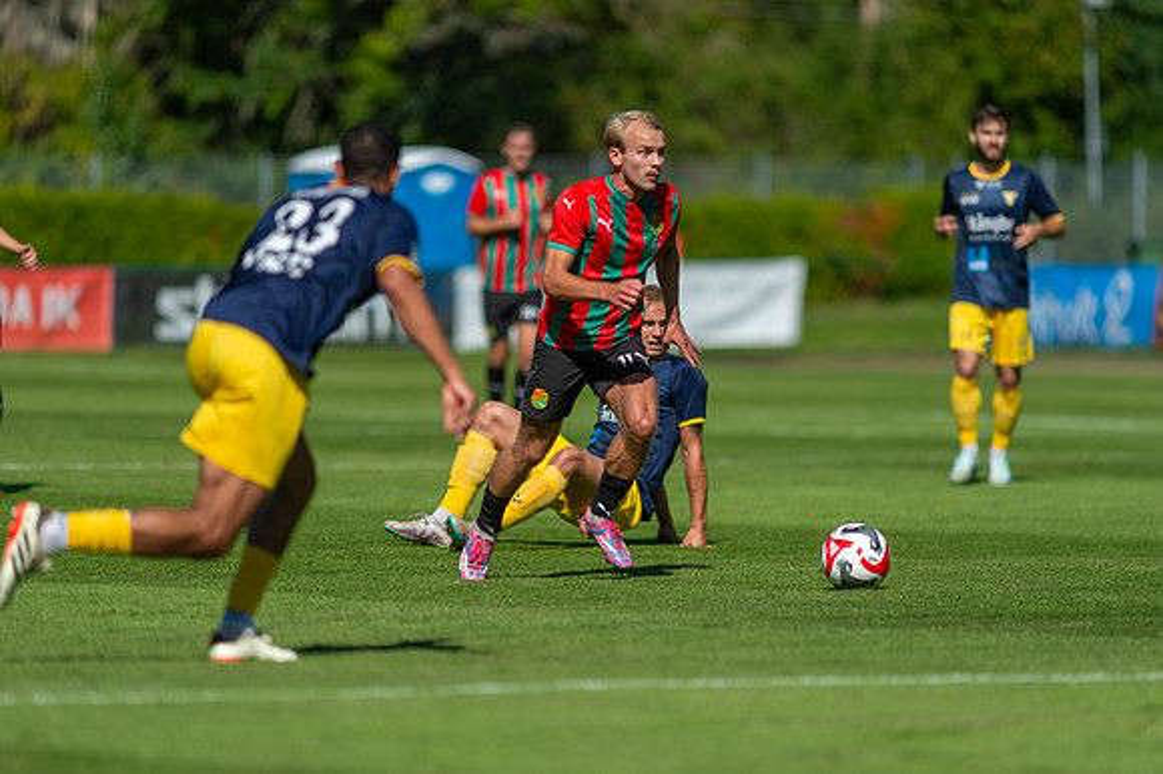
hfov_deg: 6.5
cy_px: 387
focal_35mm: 318
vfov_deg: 4.3
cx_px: 582
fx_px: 10268
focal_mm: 300
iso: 100
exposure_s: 1/1600
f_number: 3.2
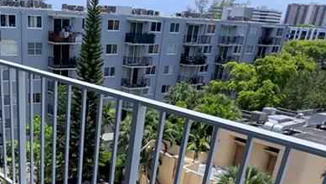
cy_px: 239
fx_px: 406
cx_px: 83
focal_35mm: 47
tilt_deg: -29.3
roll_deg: -3.3
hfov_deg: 42.4
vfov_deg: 22.7
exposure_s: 1/2024
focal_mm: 2.22
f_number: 2.2
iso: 16
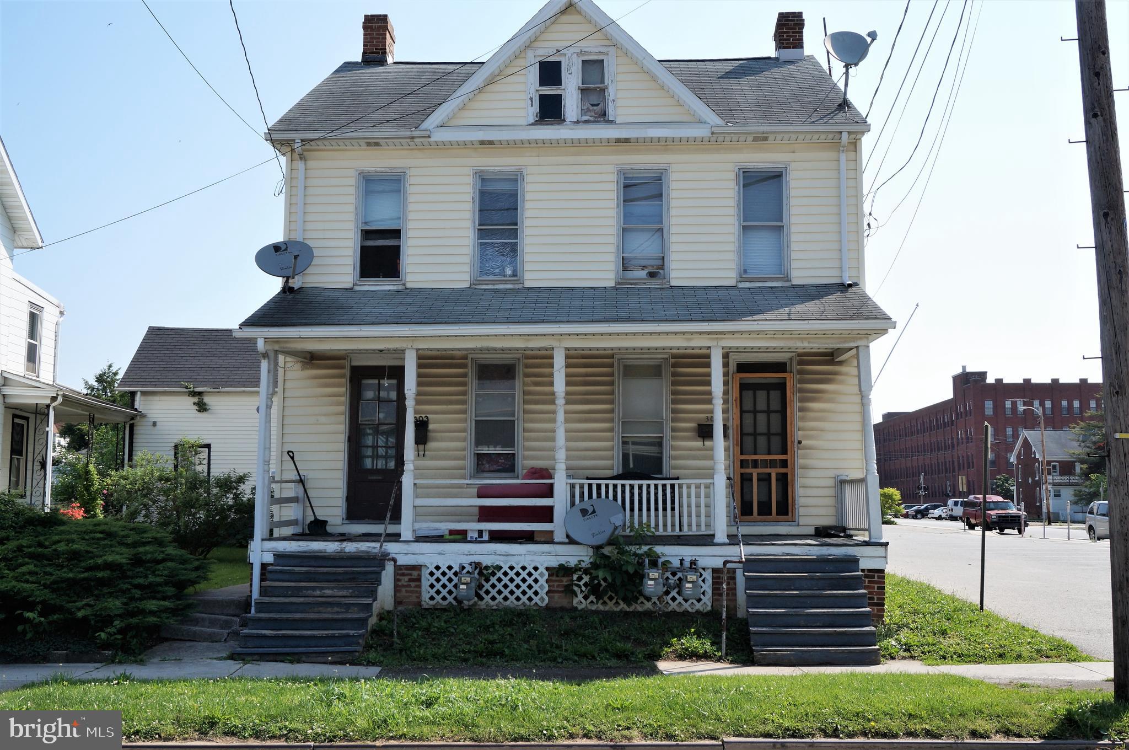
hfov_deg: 51.3
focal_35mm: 38
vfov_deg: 35.4
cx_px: 564
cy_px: 375
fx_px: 1175
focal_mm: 25
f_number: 11
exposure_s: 1/250
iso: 200
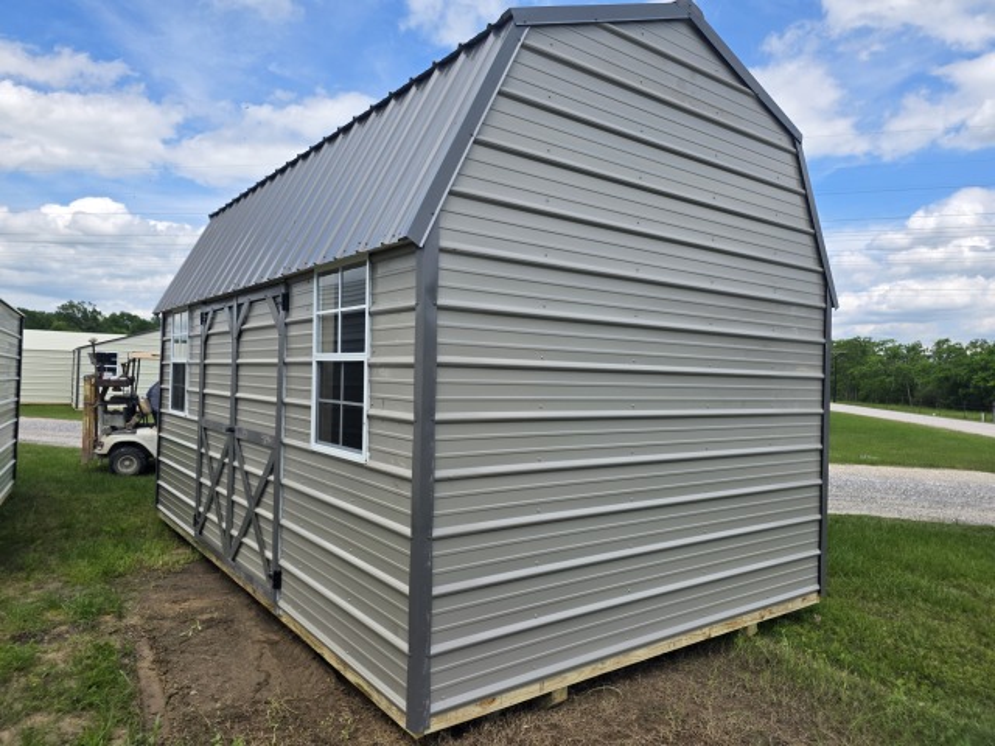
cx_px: 498
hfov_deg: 73.9
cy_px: 373
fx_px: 661
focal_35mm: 23
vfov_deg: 58.9
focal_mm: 6.3
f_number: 1.7
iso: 80
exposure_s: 1/4333
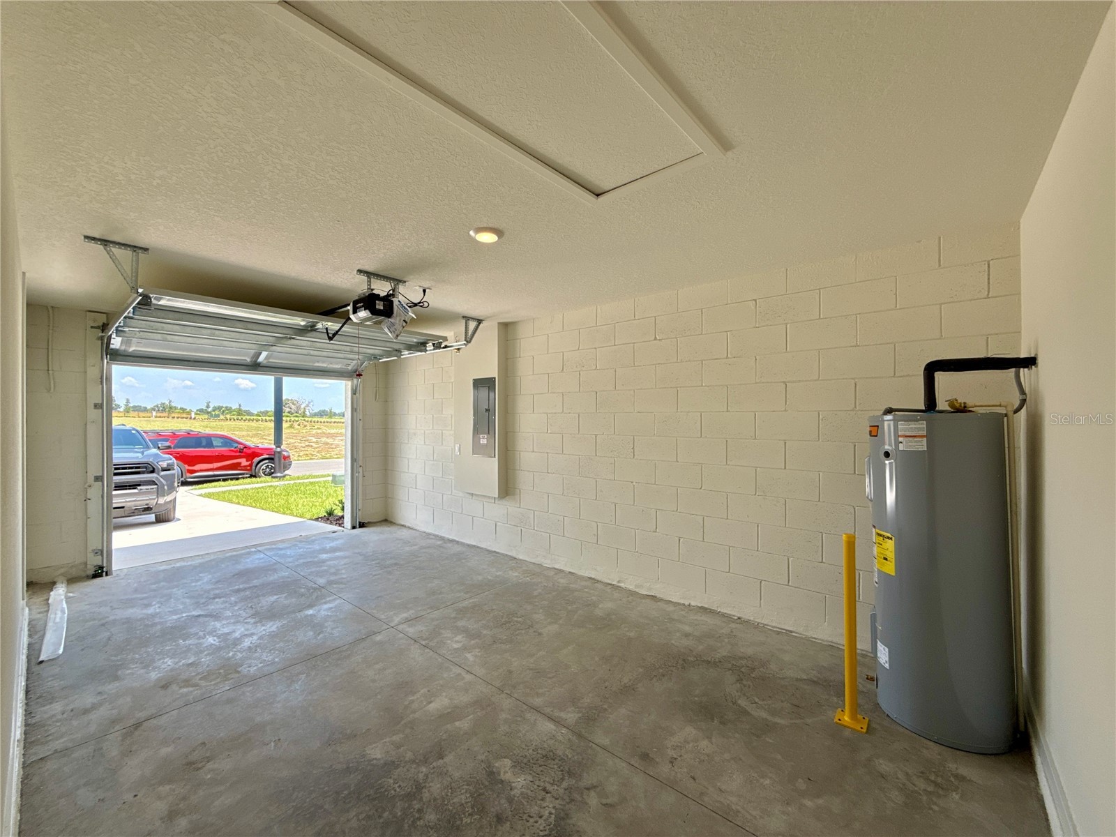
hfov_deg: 102.1
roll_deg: -0.3
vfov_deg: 85.7
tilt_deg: -0.2
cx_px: 558
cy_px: 418
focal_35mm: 14
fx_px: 451
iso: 64
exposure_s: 1/403
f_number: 2.2
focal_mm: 2.22
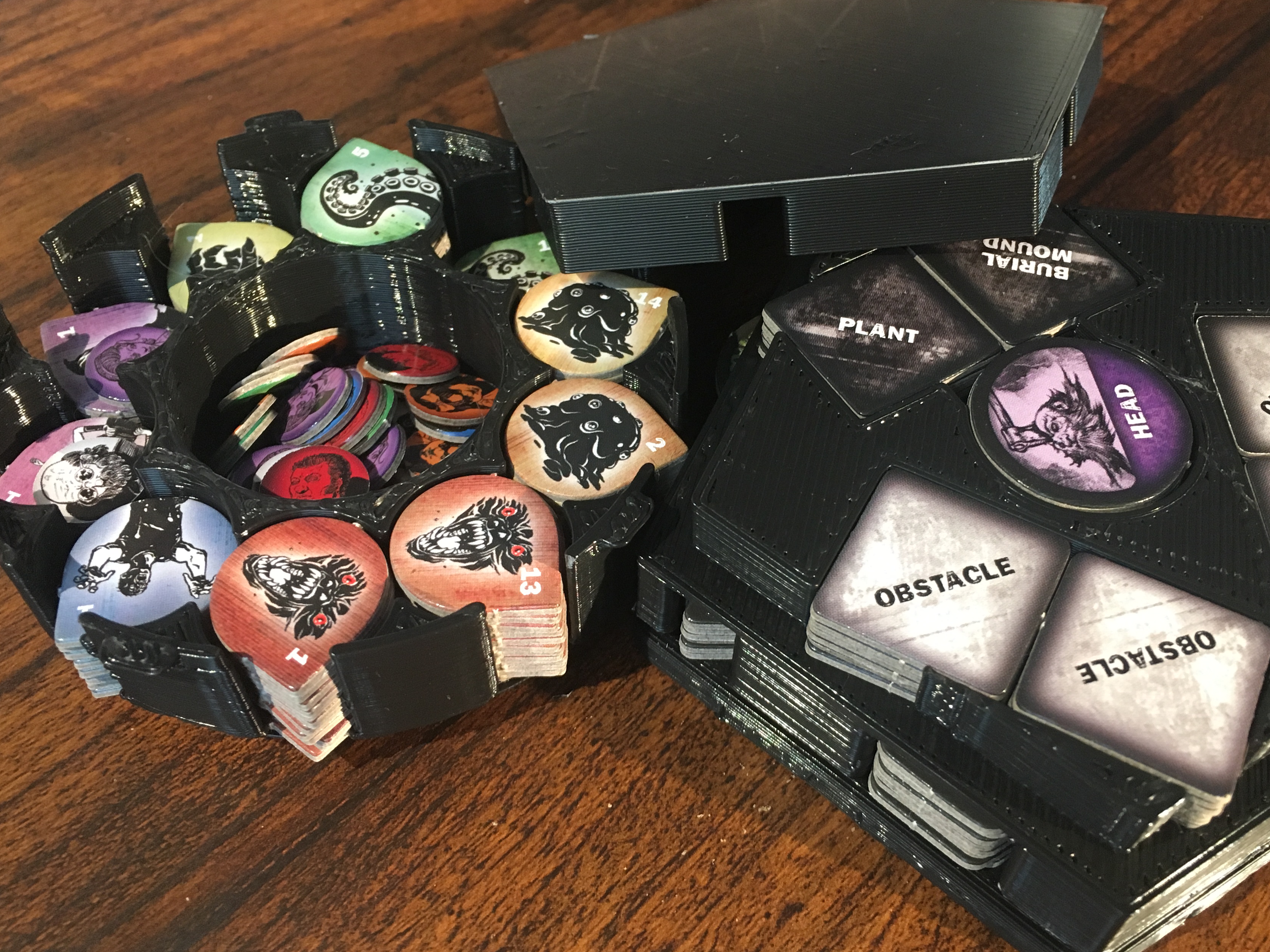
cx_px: 722
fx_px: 1284
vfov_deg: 40.7
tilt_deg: -53.5
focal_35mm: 35
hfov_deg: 52.5
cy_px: 465
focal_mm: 4.15
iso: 160
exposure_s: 1/30
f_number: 2.2
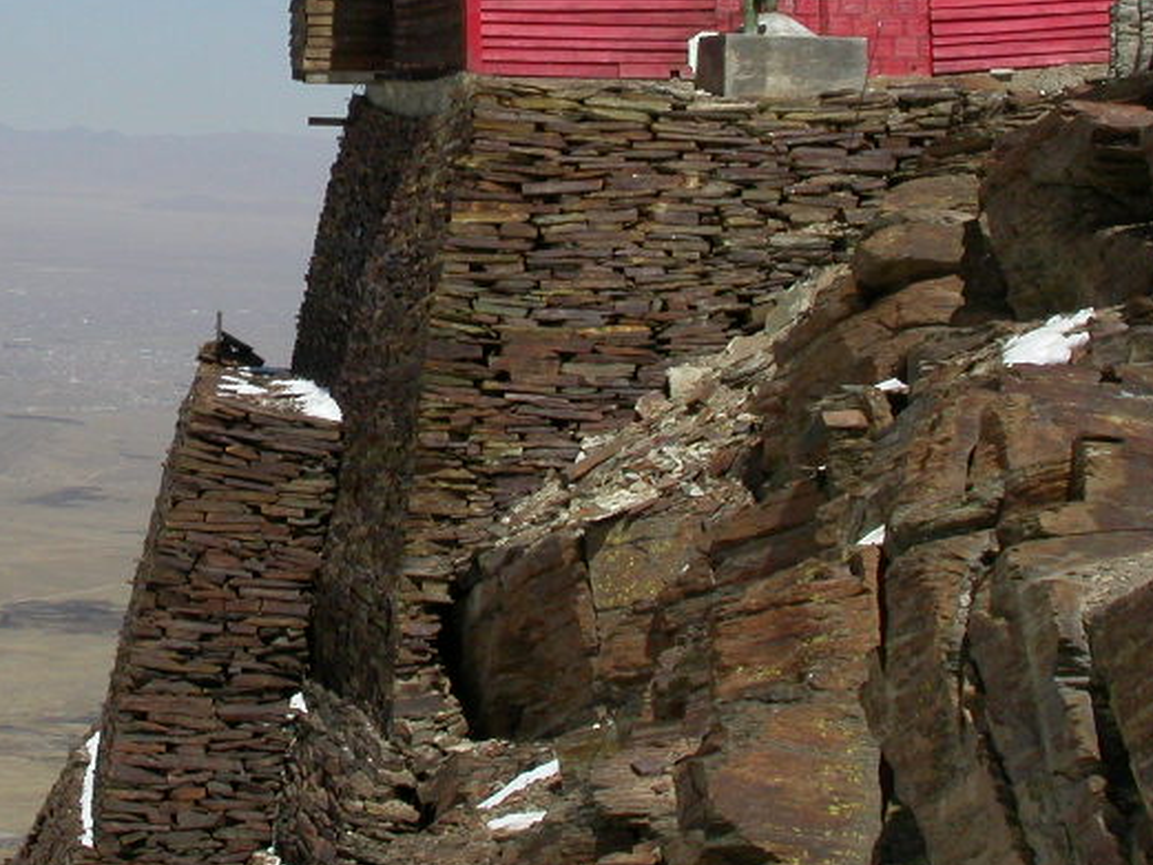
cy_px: 62
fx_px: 3798
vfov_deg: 12.9
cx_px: 155
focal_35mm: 114
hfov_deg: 17.1
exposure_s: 1/504
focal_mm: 12
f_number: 7.8
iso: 100
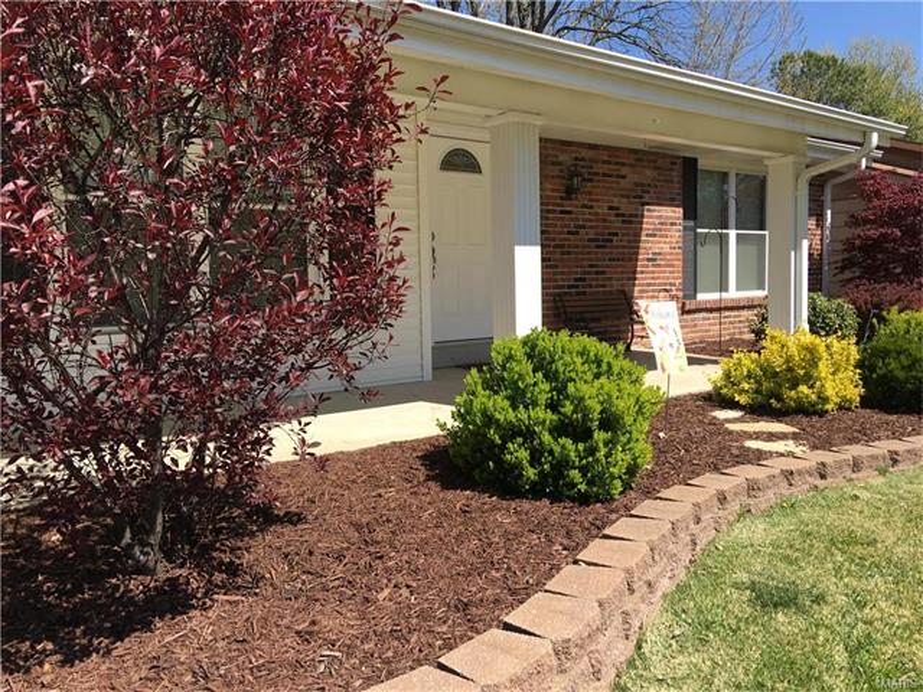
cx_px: 462
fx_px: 773
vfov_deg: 48.2
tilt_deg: -3.7
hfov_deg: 61.7
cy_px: 346
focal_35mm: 29
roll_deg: +1.4
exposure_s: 1/950
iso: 25
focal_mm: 4.15
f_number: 2.2
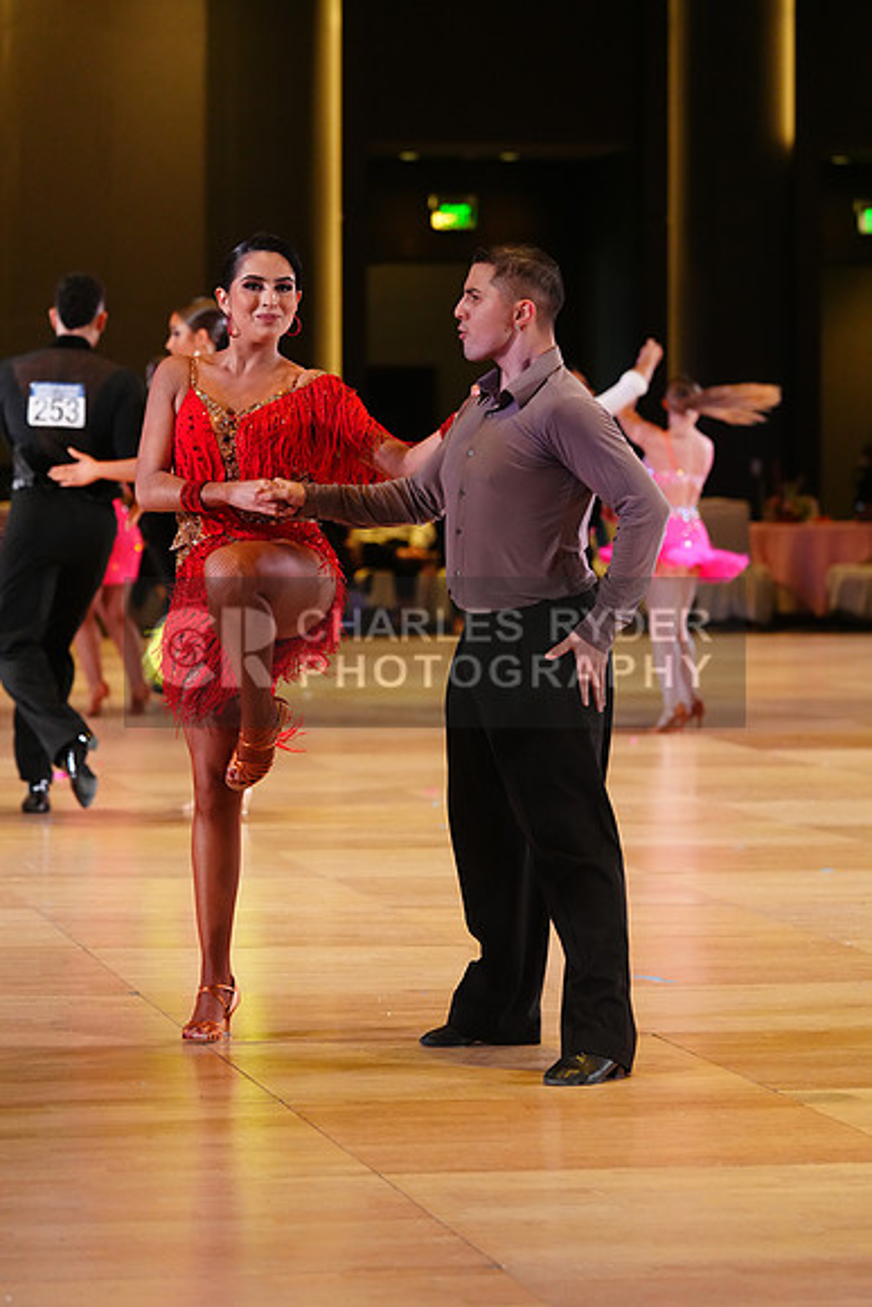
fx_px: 4648
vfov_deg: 16.0
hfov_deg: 10.7
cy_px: 654
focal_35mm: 128
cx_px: 436
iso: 3200
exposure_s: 1/400
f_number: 4
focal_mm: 128
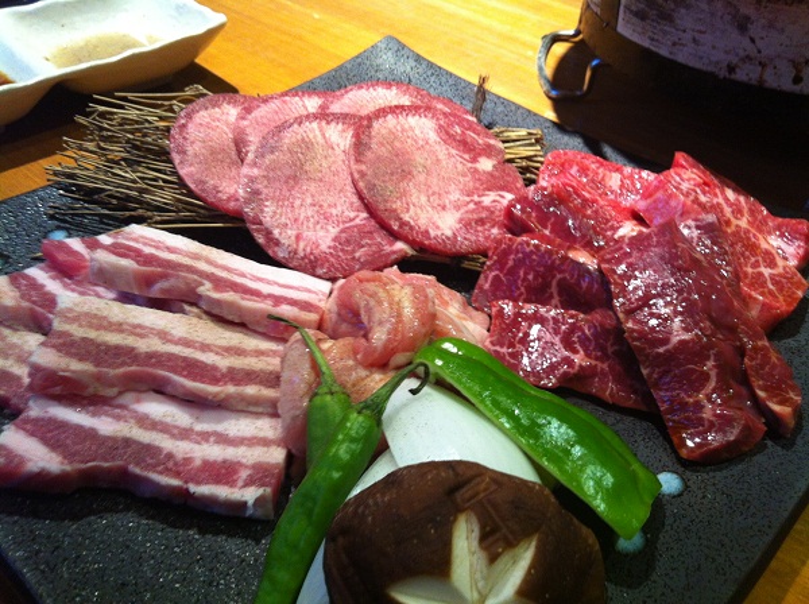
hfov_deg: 52.7
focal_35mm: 35
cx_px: 404
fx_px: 817
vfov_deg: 40.6
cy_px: 302
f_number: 2.8
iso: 125
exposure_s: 1/15
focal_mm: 3.85
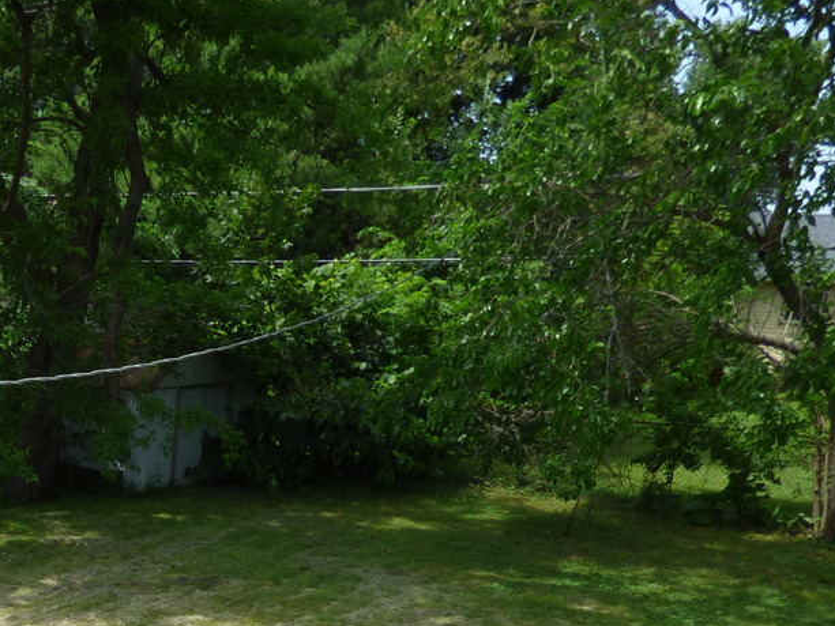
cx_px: 76
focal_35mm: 47
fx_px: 1134
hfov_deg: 37.6
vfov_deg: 27.5
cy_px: 732
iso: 100
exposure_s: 1/640
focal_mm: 3.58
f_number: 3.2
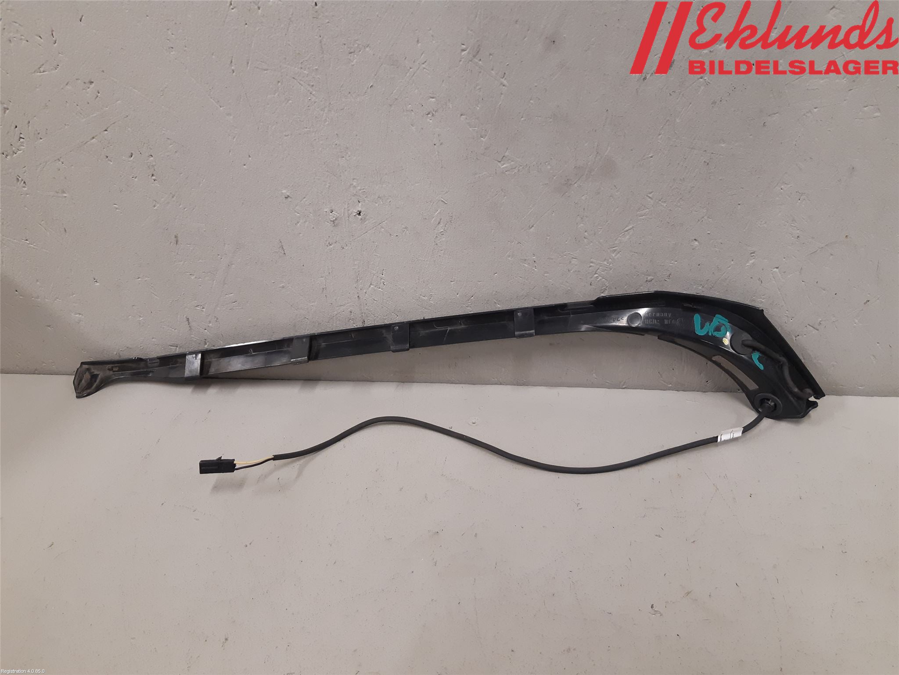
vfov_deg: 53.1
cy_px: 338
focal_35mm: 26
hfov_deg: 67.3
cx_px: 450
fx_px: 675
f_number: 1.7
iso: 160
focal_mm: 3.93
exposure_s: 1/50
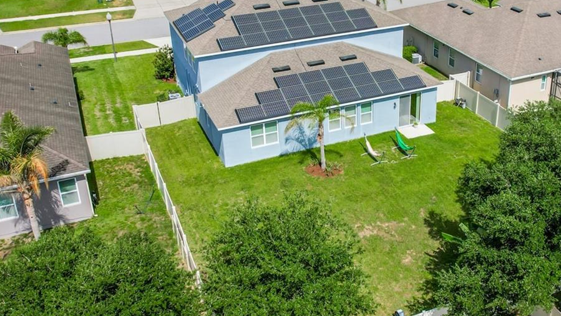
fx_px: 610
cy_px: 97
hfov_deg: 48.9
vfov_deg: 28.8
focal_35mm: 41
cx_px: 354
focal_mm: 8.38
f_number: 2.8
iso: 120
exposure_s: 1/500
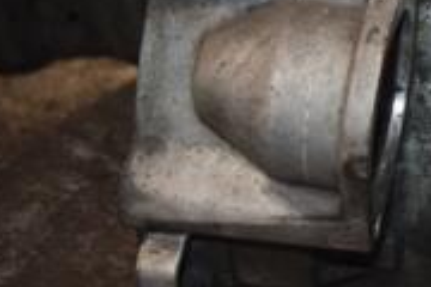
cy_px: 2
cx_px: 663
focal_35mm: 125
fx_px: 1492
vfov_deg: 10.9
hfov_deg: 15.1
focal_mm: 25
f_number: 5
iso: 800
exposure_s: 1/60
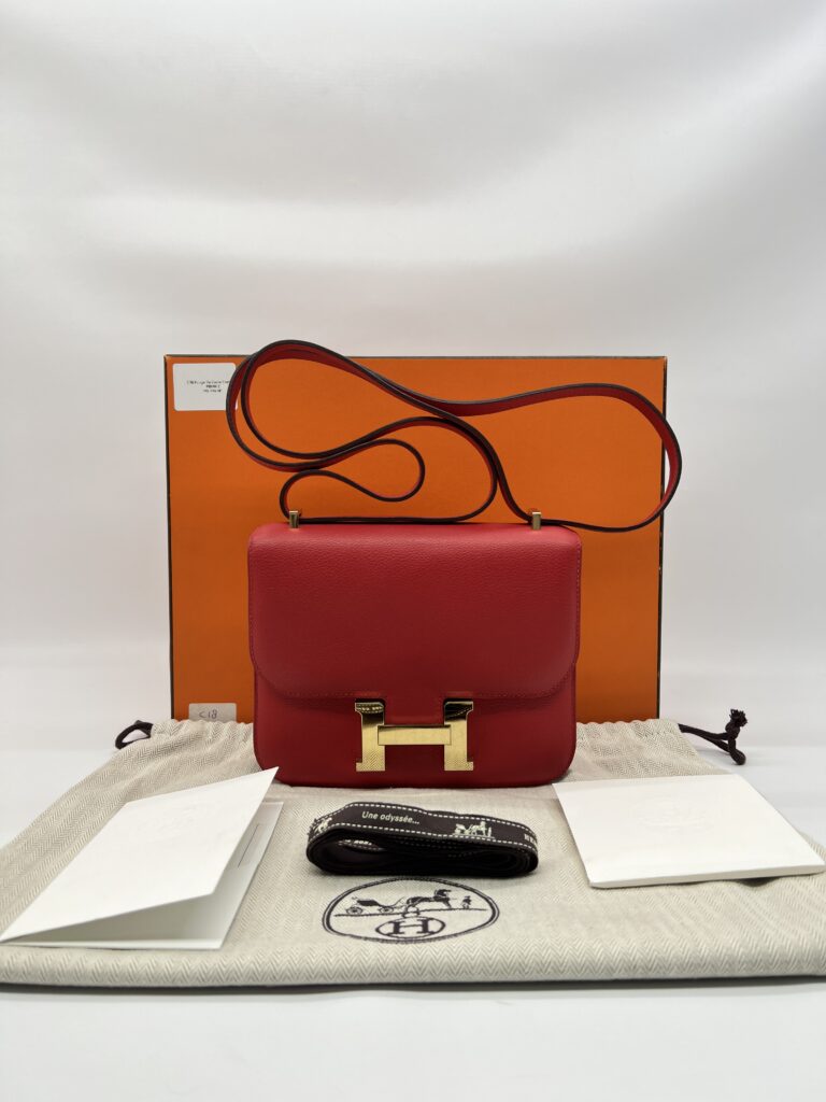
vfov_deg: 67.3
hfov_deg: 53.1
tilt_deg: -4.6
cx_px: 413
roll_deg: -0.5
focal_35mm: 26
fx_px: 827
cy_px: 551
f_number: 1.5
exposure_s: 1/158
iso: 40
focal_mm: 5.7
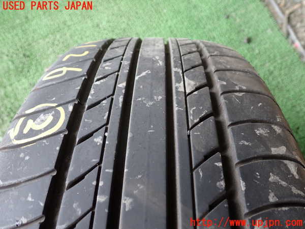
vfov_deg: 46.8
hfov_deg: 60.0
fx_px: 264
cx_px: 152
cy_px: 114
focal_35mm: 30
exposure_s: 1/50
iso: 200
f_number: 2.3
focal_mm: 5.4
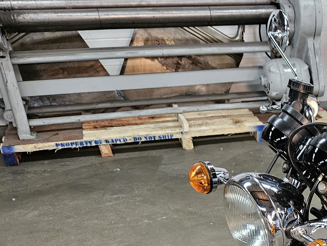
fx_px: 539
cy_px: 299
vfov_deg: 23.4
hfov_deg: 30.3
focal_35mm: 57
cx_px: 359
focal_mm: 5.4
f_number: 1.8
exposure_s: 1/120
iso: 640
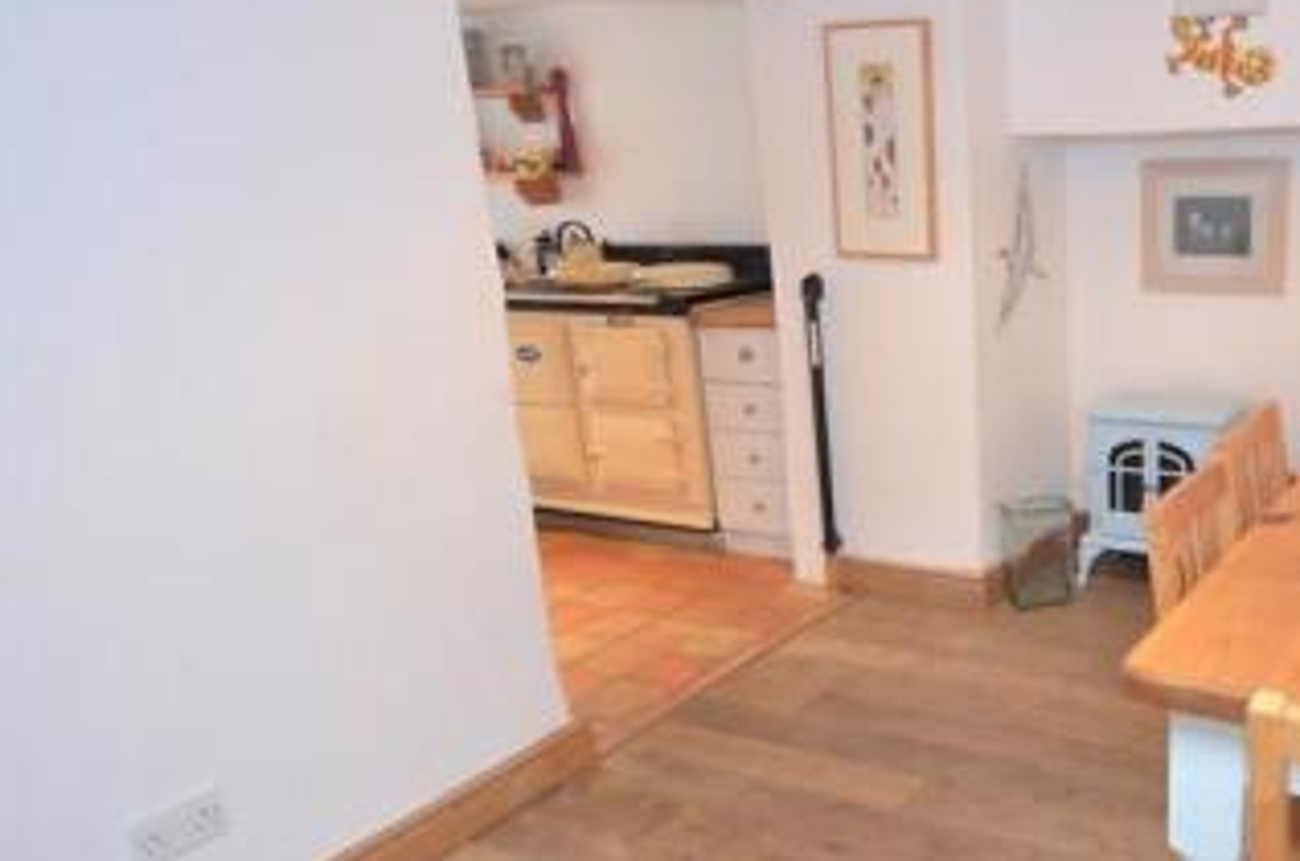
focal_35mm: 31
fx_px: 1117
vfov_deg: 42.0
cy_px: 512
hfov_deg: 56.9
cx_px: 1001
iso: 800
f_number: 4
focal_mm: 10
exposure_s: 1/30
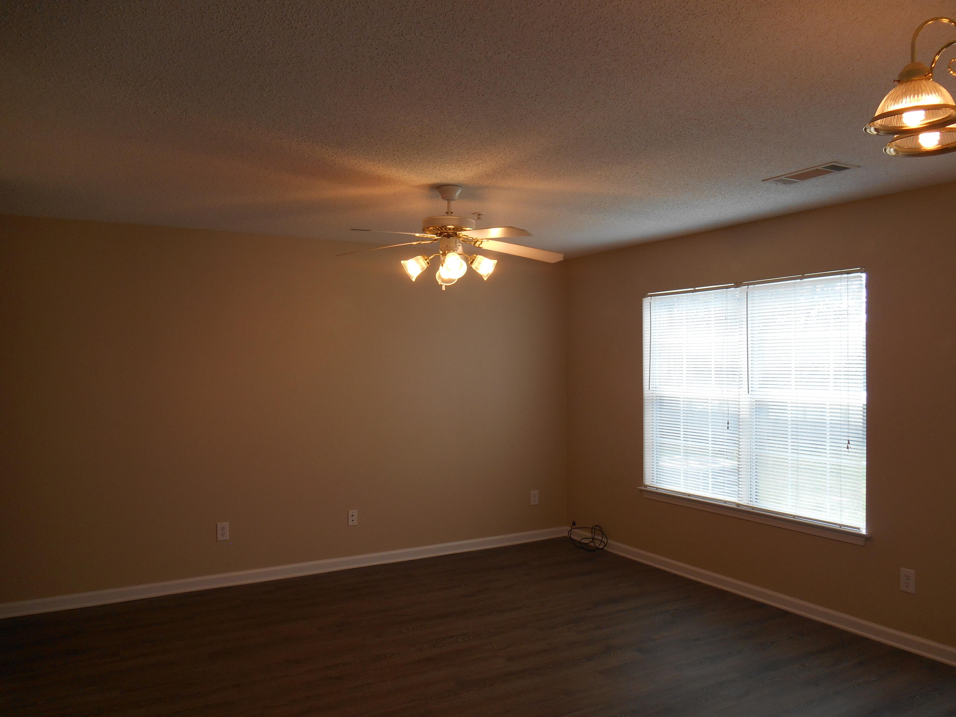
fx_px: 718
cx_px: 478
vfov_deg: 53.1
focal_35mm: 26
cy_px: 358
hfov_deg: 67.3
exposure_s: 1/40
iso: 80
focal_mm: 4.7
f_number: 3.4
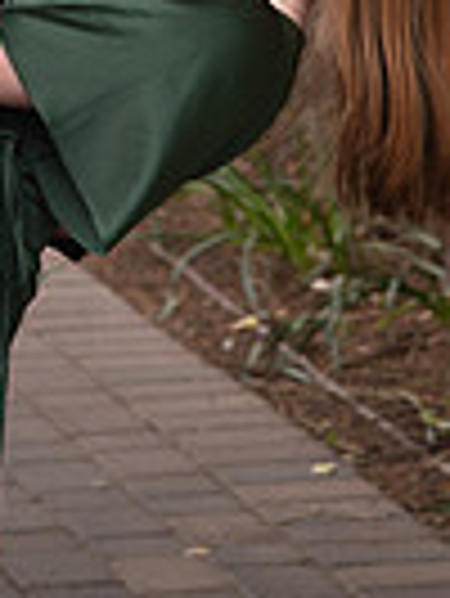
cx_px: -63
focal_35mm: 342
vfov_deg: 5.7
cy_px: -225
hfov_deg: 4.3
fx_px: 5918
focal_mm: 105
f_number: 5
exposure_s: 1/125
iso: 400
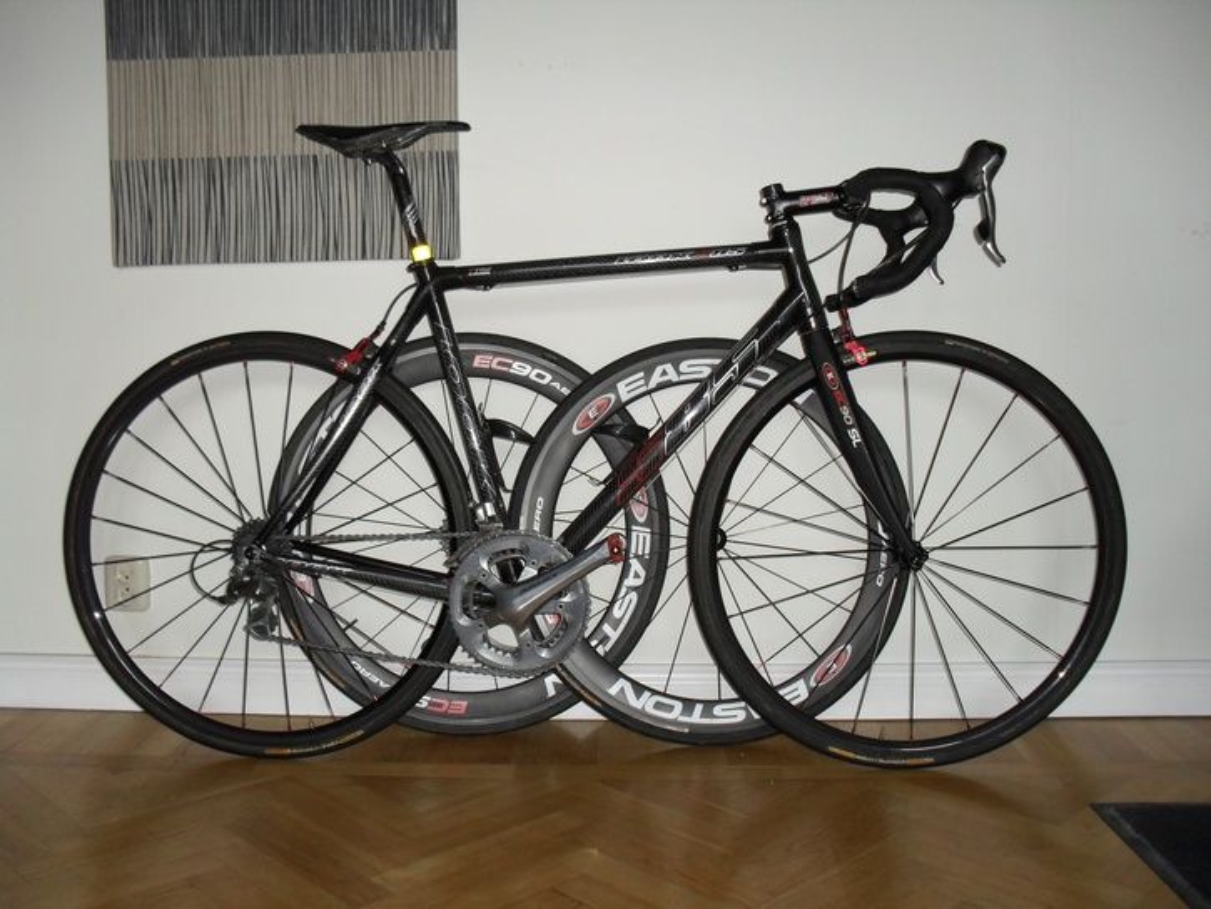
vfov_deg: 40.7
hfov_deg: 52.6
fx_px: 1225
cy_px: 454
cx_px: 606
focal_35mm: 35
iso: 200
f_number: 3.2
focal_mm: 6.3
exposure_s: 1/45
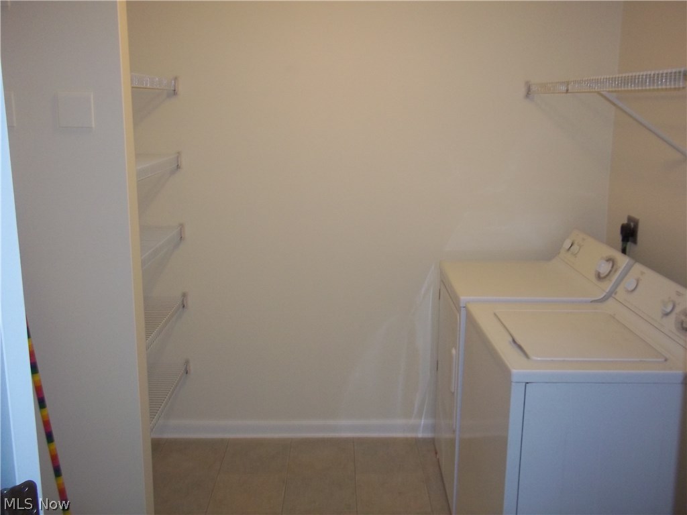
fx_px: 714
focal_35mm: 36
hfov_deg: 51.4
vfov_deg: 39.7
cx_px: 344
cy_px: 258
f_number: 3.1
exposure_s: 1/30
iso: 160
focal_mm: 6.5
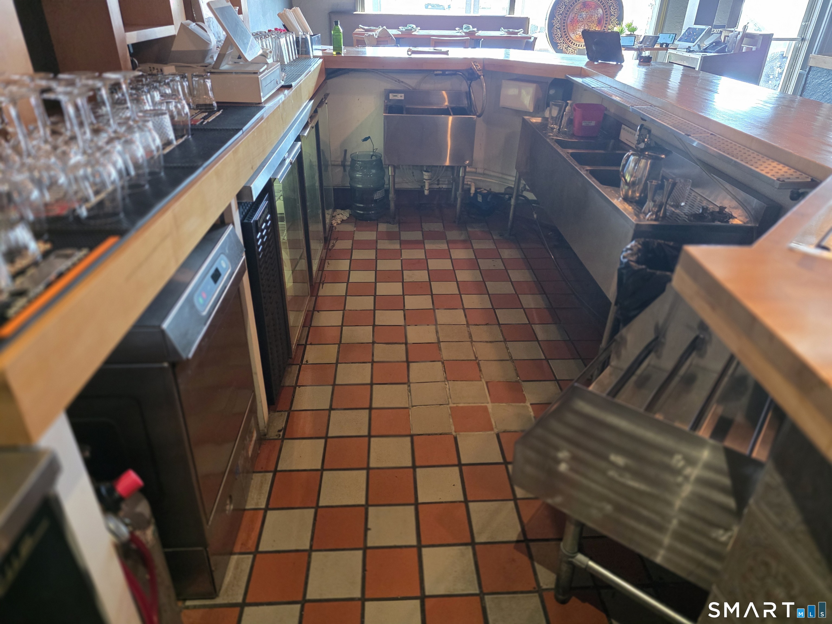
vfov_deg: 58.9
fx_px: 553
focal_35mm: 23
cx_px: 416
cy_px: 312
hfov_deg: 73.9
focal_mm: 6.3
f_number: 1.7
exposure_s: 1/120
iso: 1250
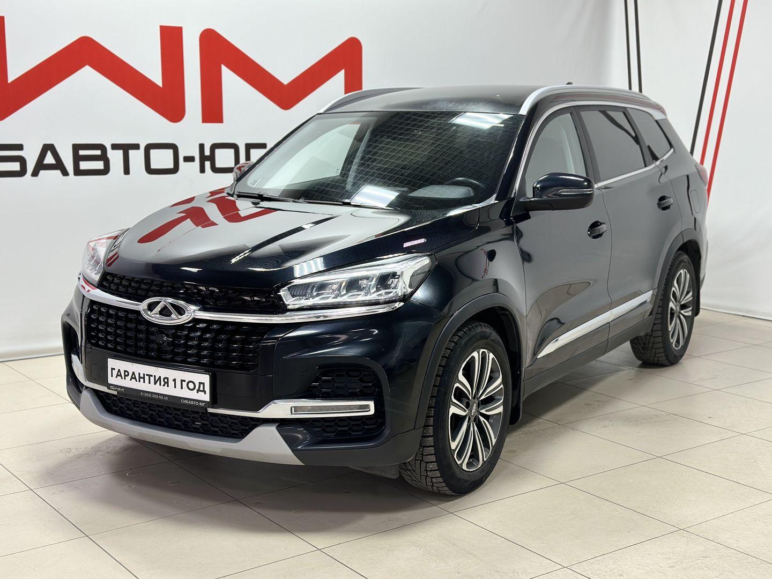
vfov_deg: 30.3
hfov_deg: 39.7
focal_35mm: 48
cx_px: 386
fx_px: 1070
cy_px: 290
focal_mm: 6.86
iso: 125
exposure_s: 1/100
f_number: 1.78
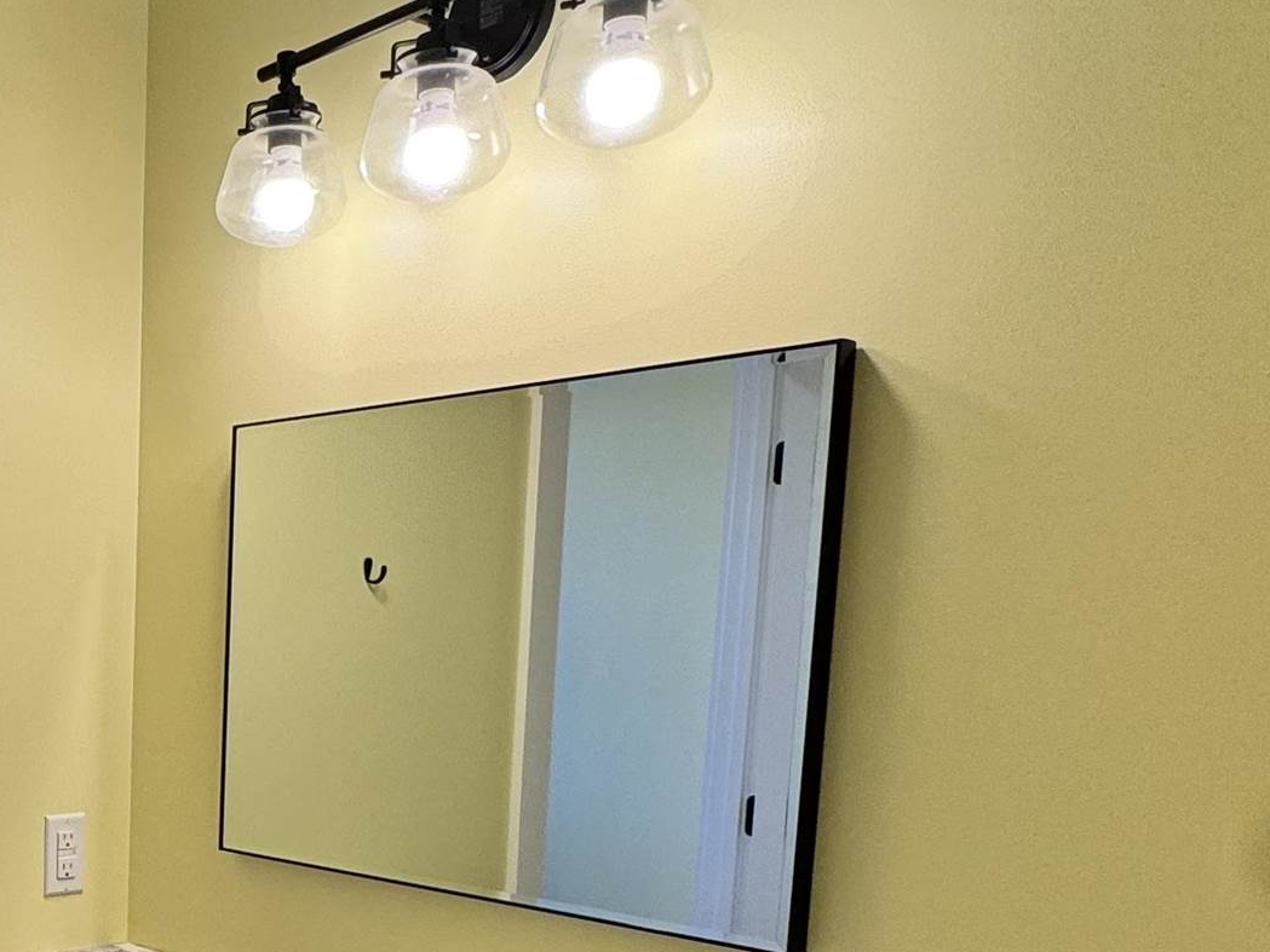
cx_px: -27
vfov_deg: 33.7
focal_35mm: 41
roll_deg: -0.8
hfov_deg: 39.7
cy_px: 815
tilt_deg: -7.3
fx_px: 1504
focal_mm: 2.22
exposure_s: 1/120
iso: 64
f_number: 2.2
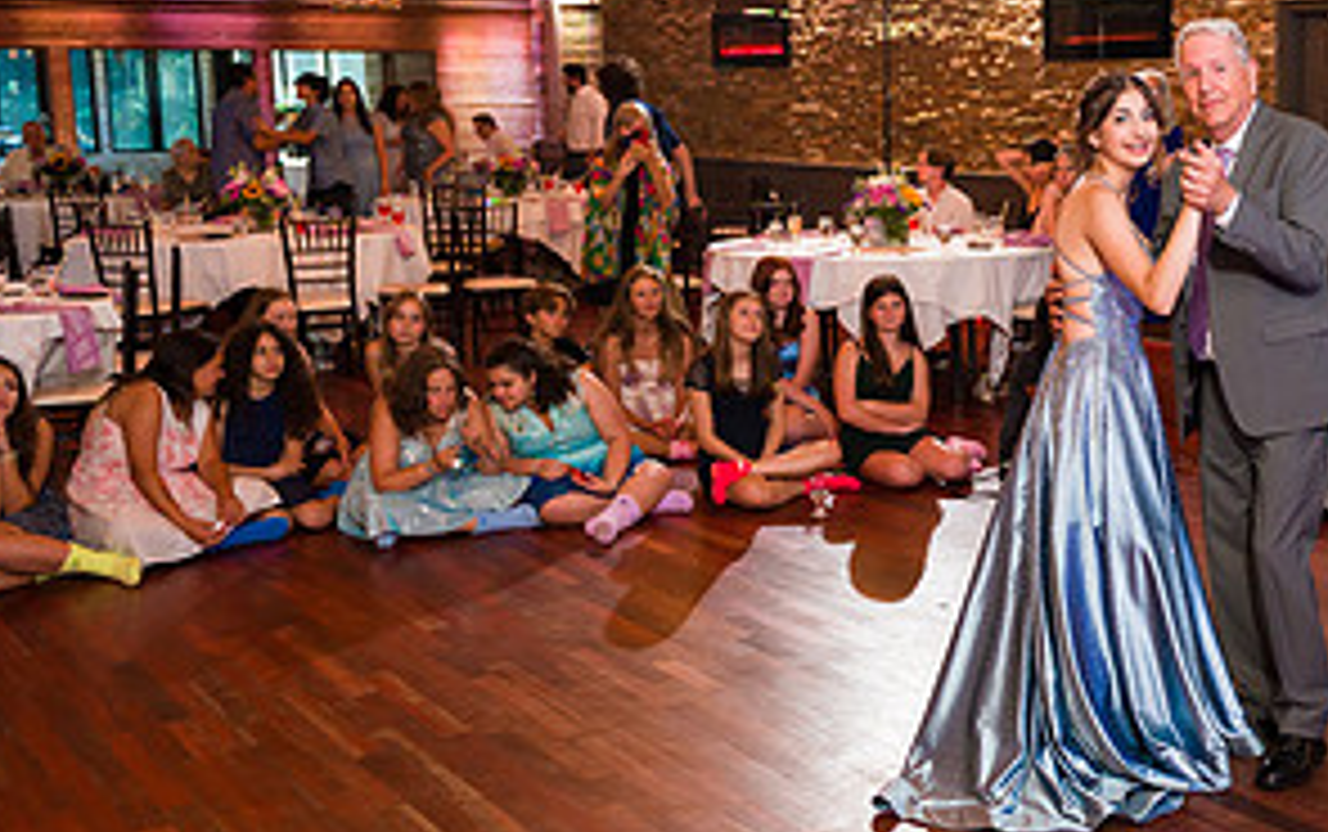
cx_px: 1094
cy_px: 378
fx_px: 1739
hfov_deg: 39.8
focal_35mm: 48
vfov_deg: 26.9
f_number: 3.2
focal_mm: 24
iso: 1250
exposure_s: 1/125
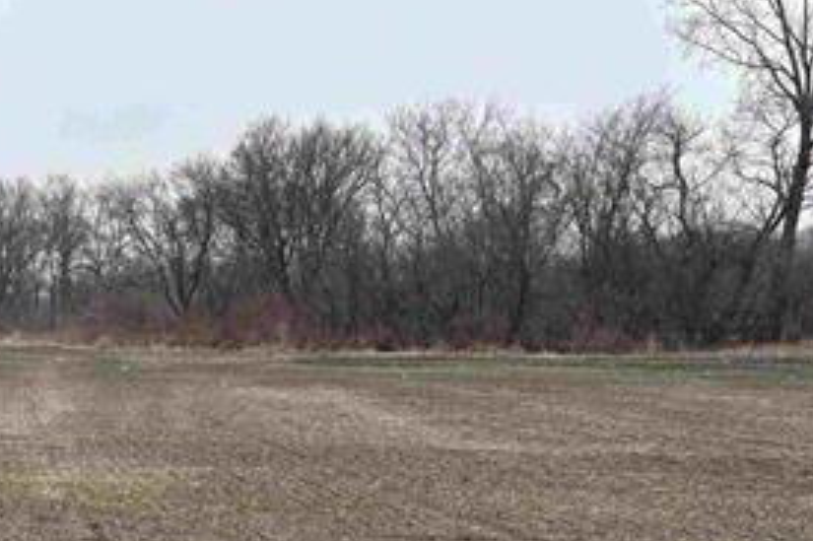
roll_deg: +1.0
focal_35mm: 63
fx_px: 1422
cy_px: 576
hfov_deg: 29.8
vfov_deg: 20.6
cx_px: 0
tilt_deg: -12.0
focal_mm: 5.96
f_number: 1.6
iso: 50
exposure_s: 1/1220
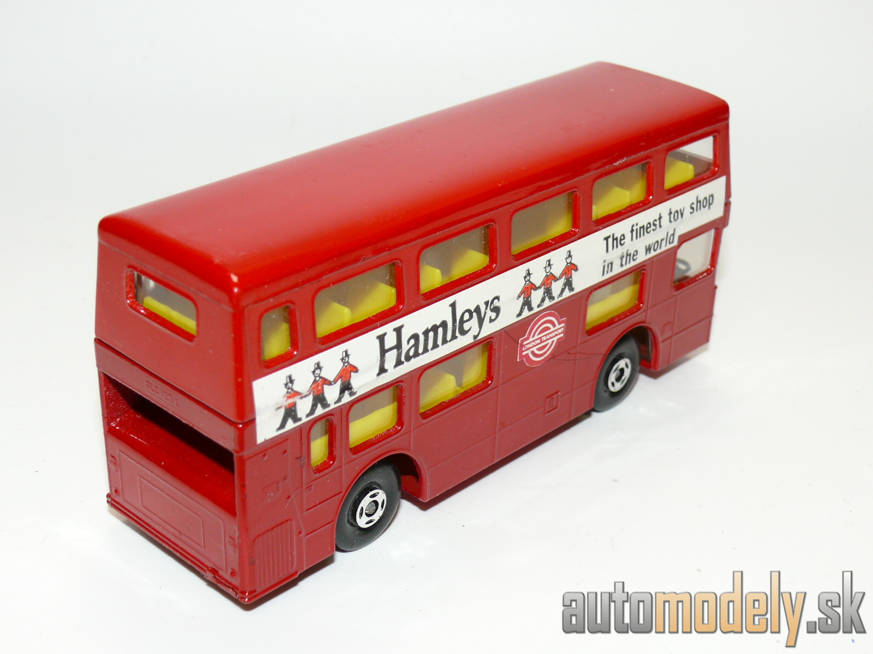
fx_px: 1438
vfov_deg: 25.7
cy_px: 327
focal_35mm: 57
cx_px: 436
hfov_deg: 33.8
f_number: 4
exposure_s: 1/30
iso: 100
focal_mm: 9.9
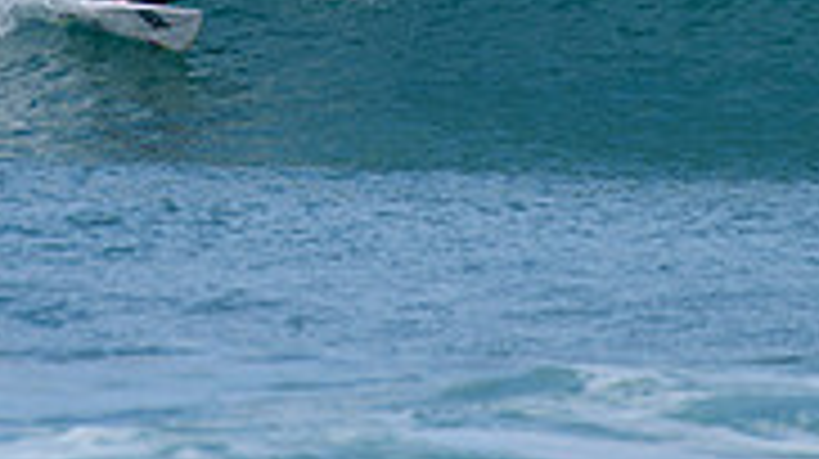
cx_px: 328
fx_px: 36300
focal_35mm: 1673
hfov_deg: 1.3
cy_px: -196
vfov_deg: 0.7
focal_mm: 500
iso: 250
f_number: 6.3
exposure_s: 1/2500
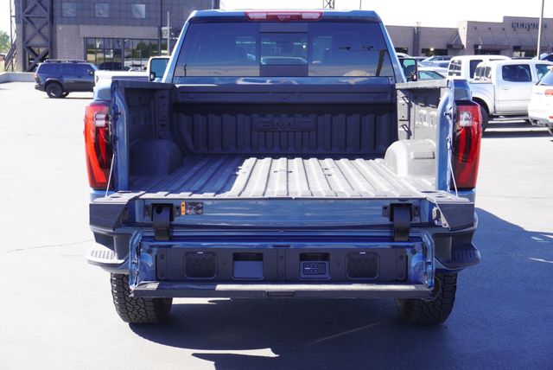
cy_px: 185
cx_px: 276
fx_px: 761
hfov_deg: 39.9
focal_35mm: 50
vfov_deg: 27.3
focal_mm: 33
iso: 100
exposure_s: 1/80
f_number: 6.3
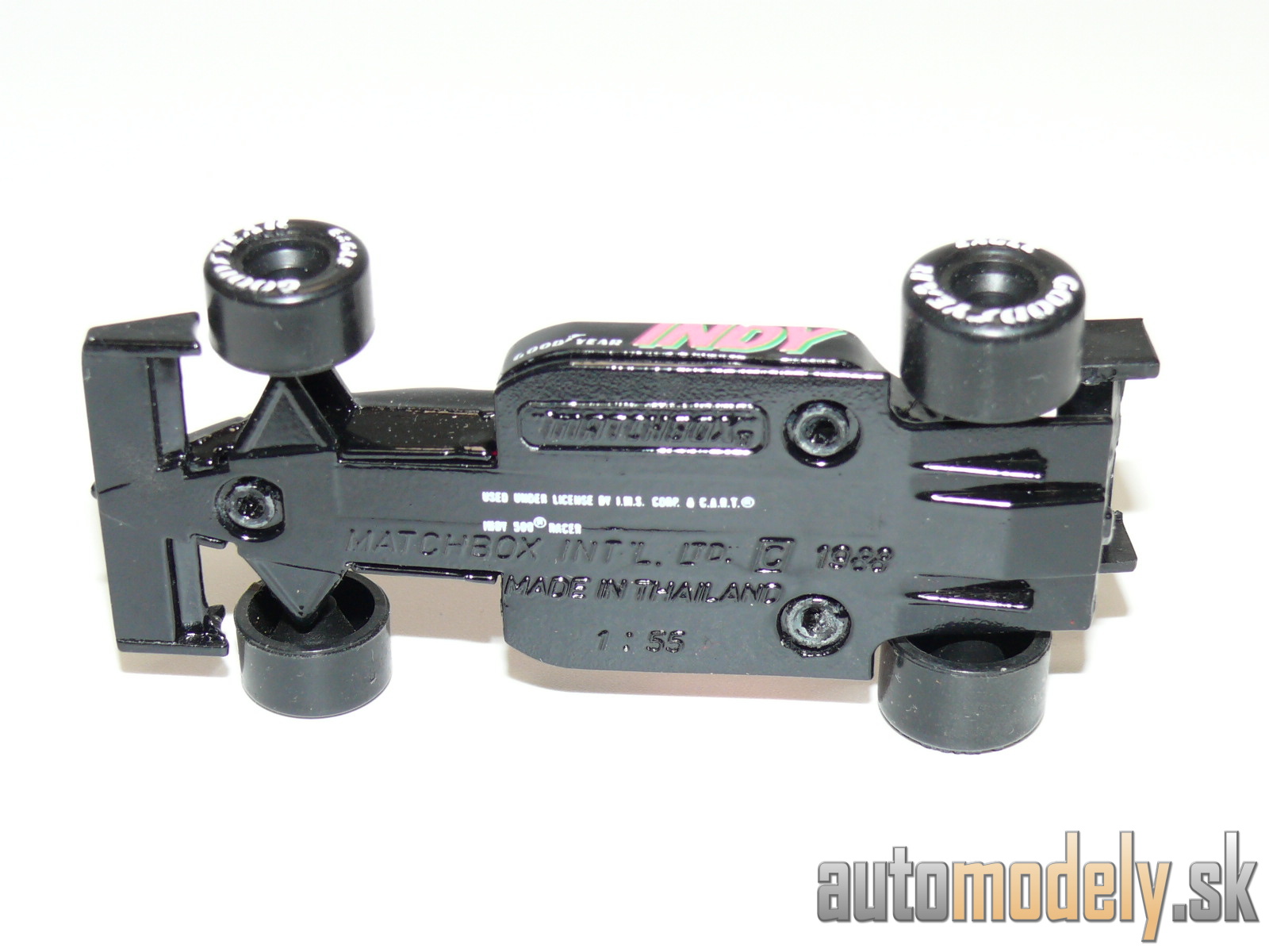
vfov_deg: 19.9
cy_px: 476
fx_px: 2713
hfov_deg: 26.3
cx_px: 634
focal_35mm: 74
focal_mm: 11.3
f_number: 4
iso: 100
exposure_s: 1/30
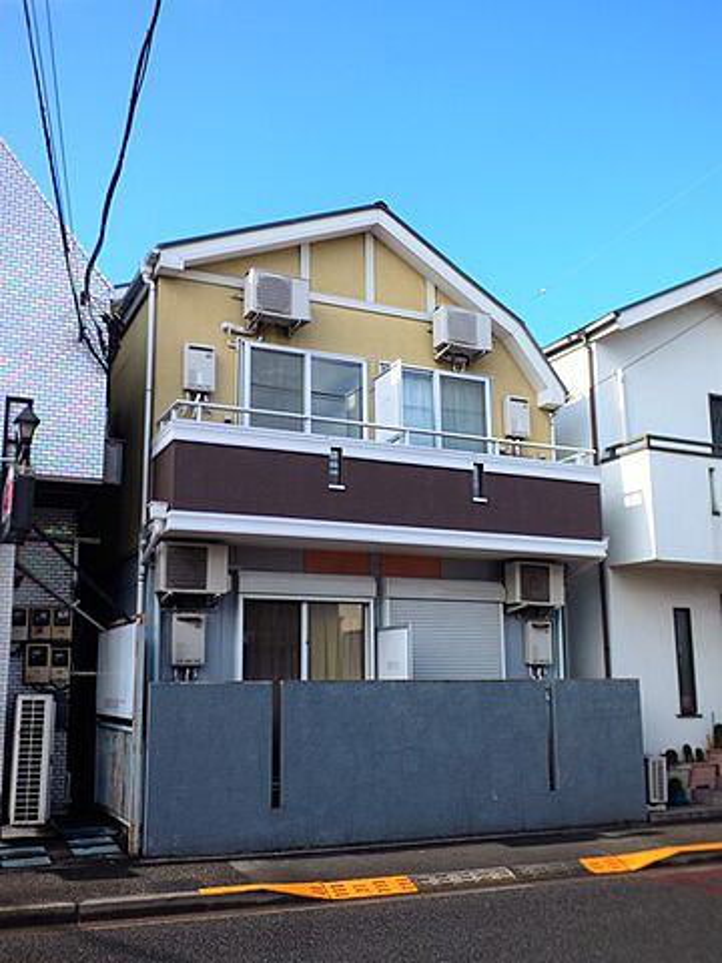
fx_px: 918
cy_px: 482
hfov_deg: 42.9
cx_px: 361
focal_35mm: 33
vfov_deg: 55.4
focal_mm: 5.97
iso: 100
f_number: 3.4
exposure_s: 1/400
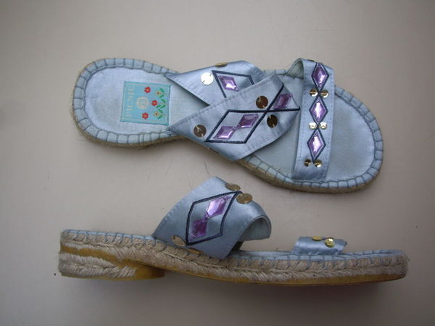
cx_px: 218
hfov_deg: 49.0
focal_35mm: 38
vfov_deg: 37.7
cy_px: 163
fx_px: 478
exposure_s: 1/250
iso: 64
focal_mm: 6.2
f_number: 4.3
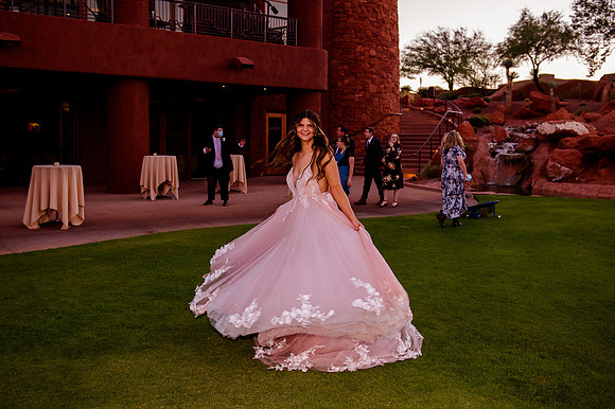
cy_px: 172
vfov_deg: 35.4
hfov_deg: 51.4
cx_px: 308
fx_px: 639
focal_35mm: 37
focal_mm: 32
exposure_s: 1/320
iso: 640
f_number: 3.2
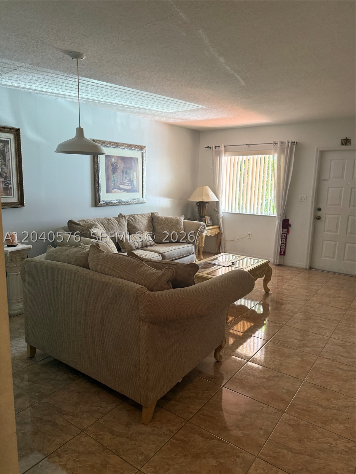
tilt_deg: -9.5
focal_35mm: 24
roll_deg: -1.8
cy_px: 237
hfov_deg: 56.8
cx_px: 178
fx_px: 329
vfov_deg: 71.6
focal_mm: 6.76
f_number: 1.78
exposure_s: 1/60
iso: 200
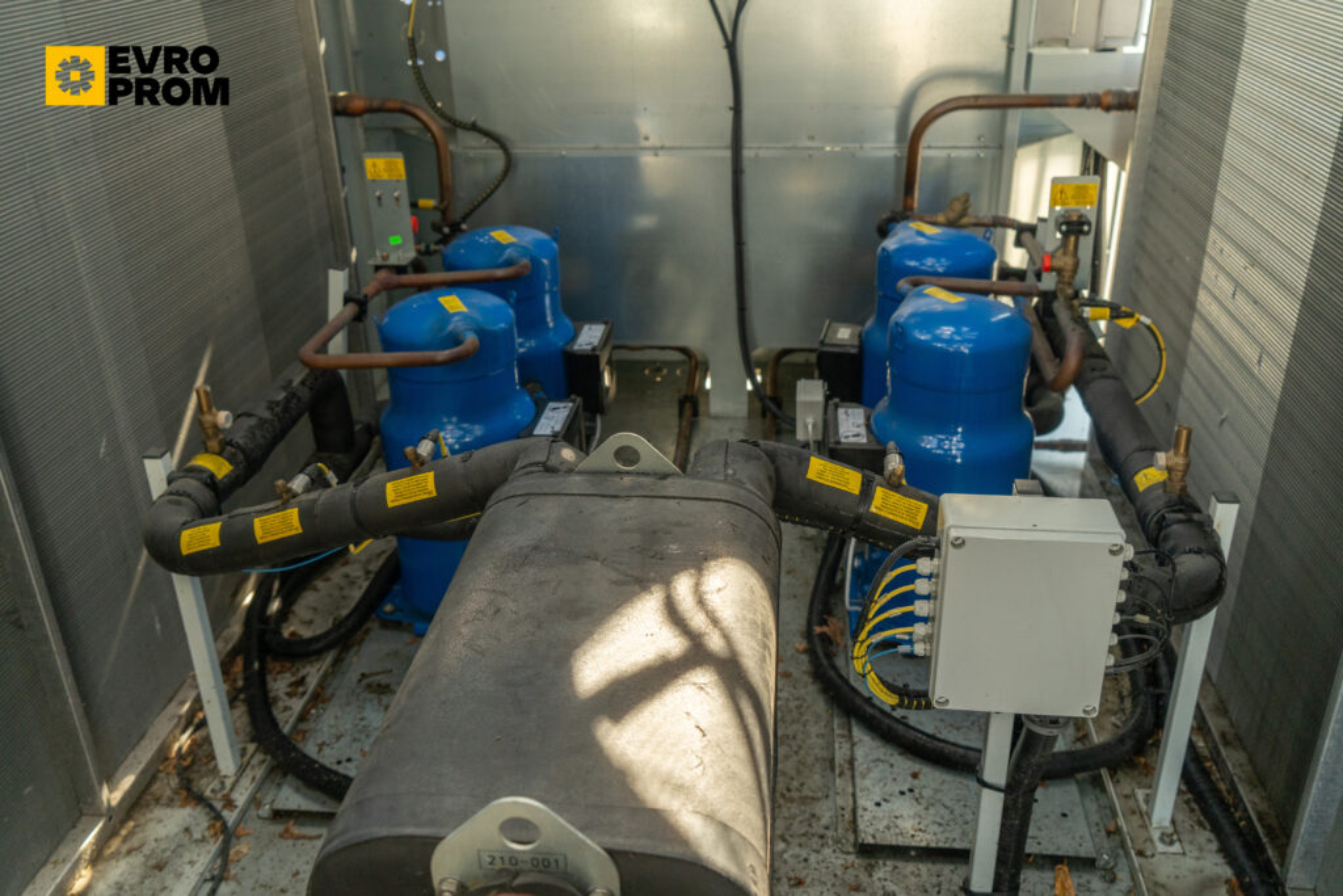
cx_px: 672
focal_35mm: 30
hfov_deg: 61.9
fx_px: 1119
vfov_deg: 43.6
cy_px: 448
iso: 800
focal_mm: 30
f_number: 4
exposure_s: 1/160
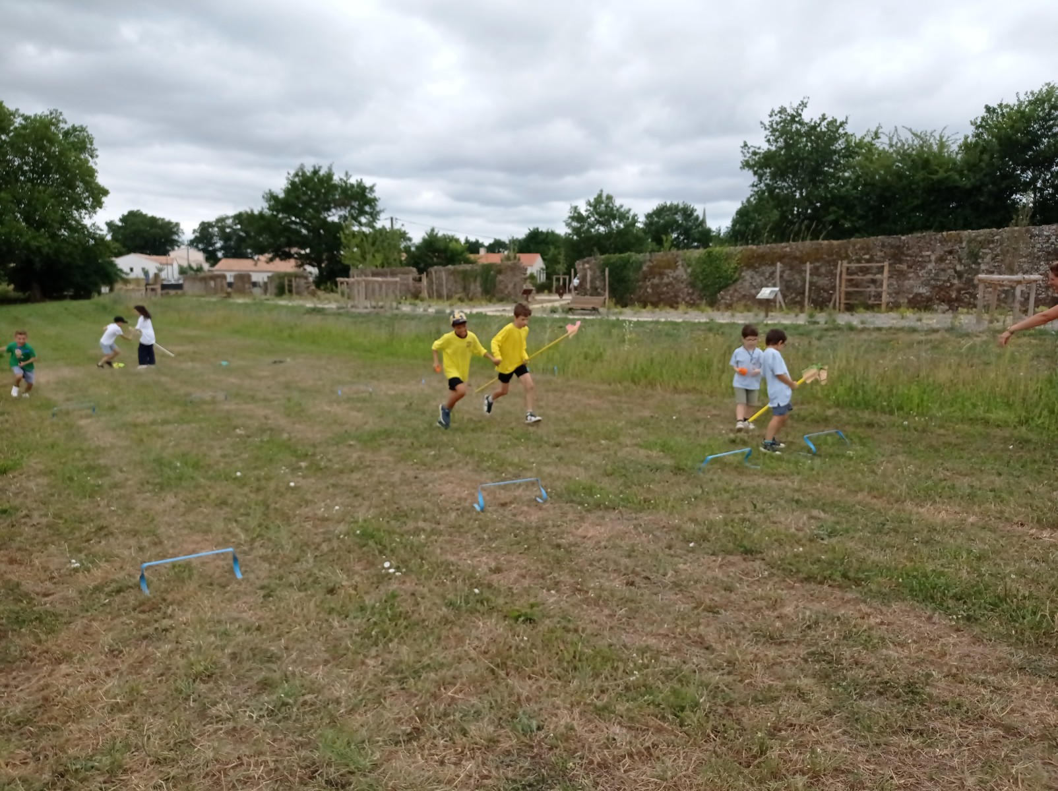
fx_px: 855
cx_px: 529
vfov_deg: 49.7
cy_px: 396
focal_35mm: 28
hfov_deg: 63.5
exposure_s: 1/1996
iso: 104
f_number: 1.79
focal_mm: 4.74
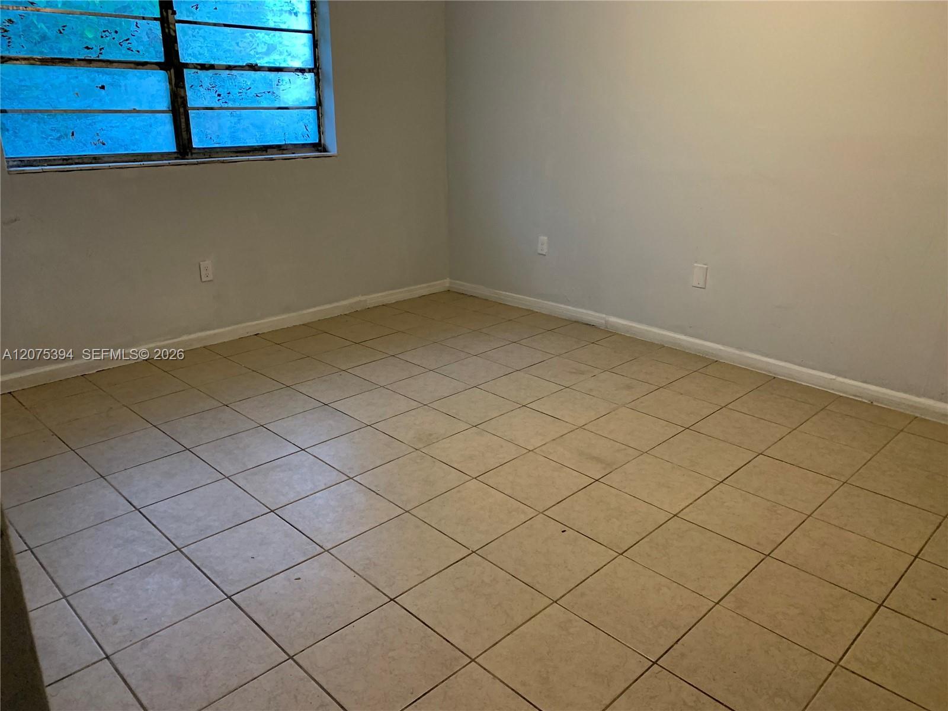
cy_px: 356
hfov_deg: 67.3
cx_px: 474
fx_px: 712
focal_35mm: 26
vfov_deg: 53.1
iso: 250
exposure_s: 1/60
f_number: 1.8
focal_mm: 4.25
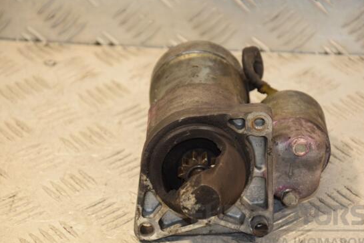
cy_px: 126
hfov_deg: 11.8
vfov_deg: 7.9
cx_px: 178
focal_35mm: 174
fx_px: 1754
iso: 800
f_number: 5.6
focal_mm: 105
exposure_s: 1/200
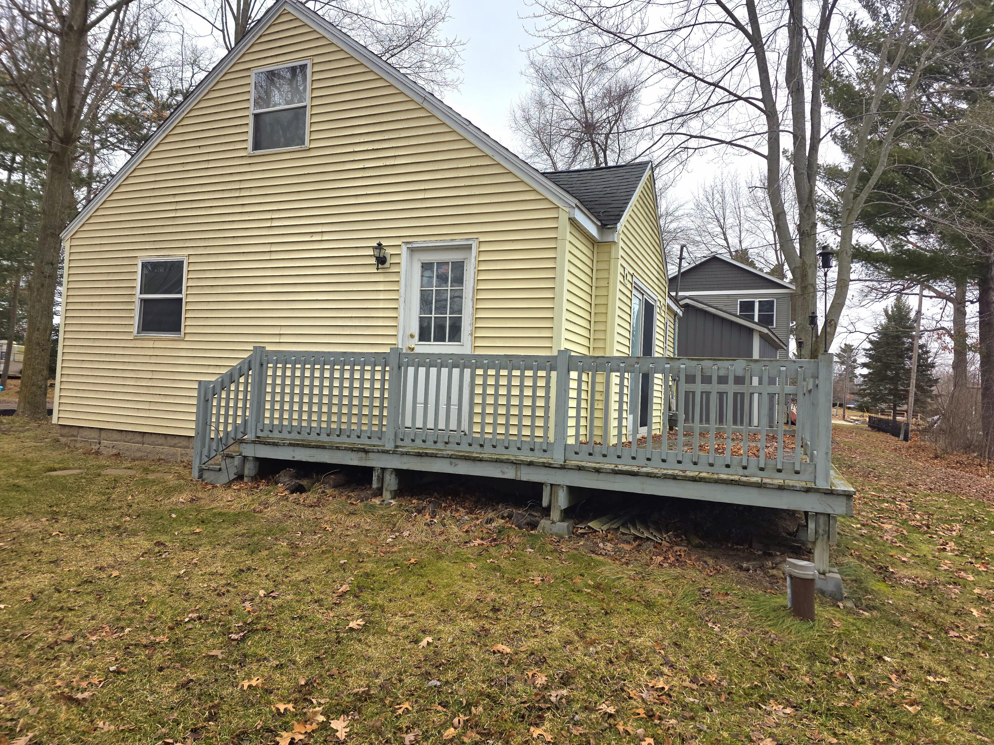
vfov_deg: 58.9
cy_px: 372
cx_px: 497
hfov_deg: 73.9
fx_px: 660
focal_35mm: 23
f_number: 1.7
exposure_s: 1/127
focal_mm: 6.3
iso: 12
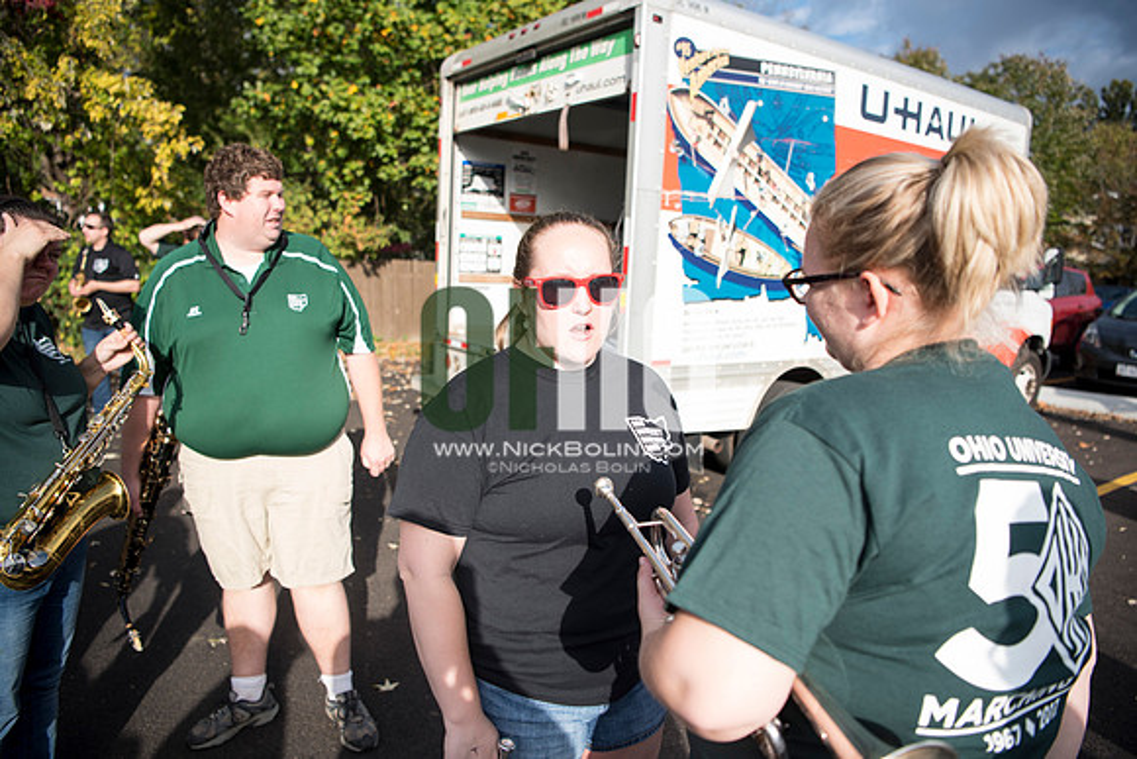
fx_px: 758
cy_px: 380
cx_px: 568
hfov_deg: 73.7
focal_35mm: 24
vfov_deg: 53.2
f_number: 2.8
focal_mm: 24
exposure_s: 1/2000
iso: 250
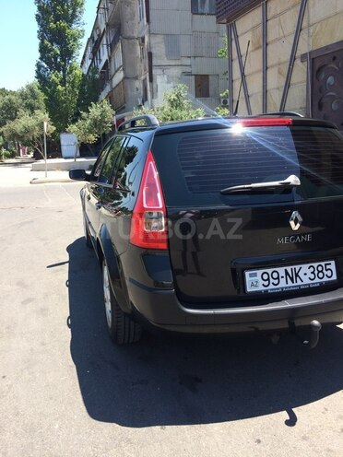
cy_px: 228
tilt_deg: -14.2
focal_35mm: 29
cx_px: 172
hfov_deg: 48.2
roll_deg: +4.3
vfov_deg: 61.7
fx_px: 383
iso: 32
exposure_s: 1/746
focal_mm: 4.15
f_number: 2.2
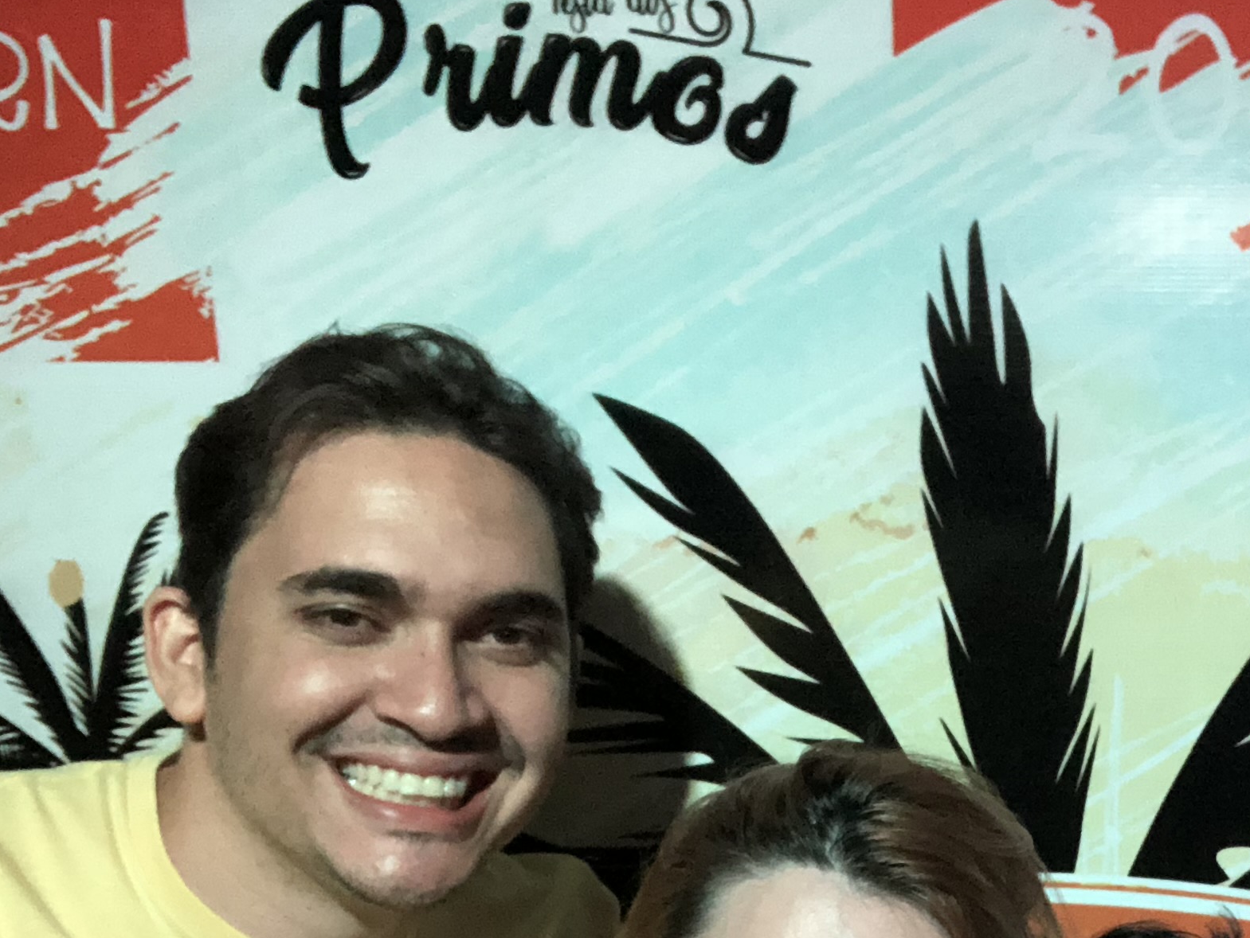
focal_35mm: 63
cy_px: 894
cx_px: 1064
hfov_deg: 29.7
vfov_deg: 22.6
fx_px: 2276
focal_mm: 2.87
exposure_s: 1/58
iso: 200
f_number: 2.2
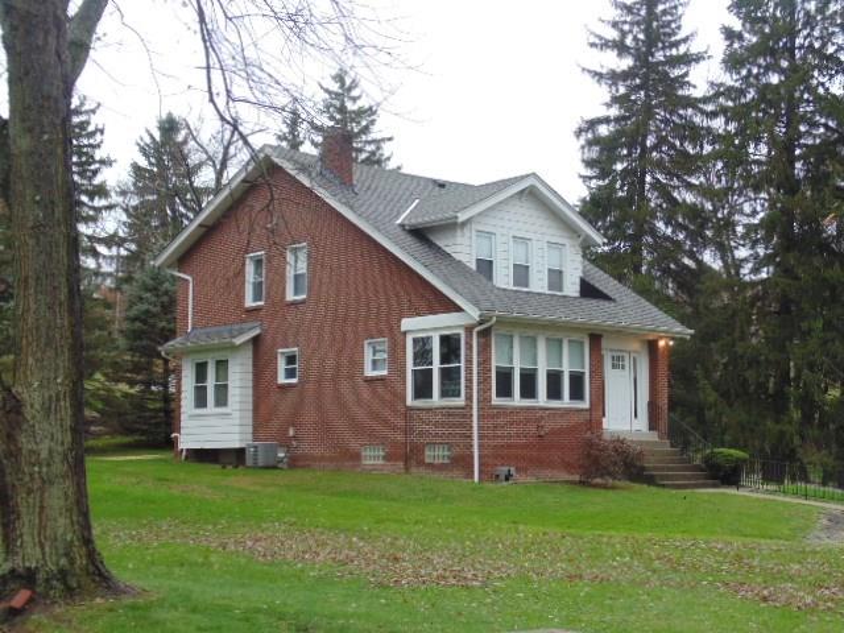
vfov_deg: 27.5
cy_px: 316
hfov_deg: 36.2
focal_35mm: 53
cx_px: 422
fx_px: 1292
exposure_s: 1/30
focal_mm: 9.5
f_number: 3.9
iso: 100
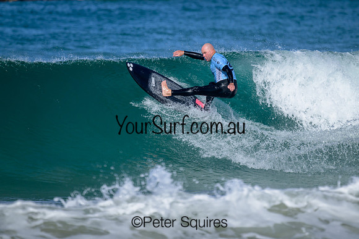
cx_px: 191
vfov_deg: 1.2
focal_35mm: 1190
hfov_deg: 1.7
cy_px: 112
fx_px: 11870
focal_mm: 1120
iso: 400
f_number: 9
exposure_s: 1/2000
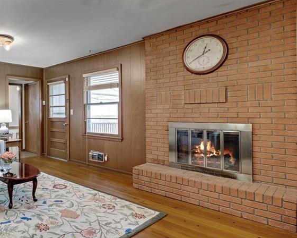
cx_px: 50
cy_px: 118
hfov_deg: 62.9
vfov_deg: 58.8
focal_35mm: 24
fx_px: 211
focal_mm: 14
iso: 100
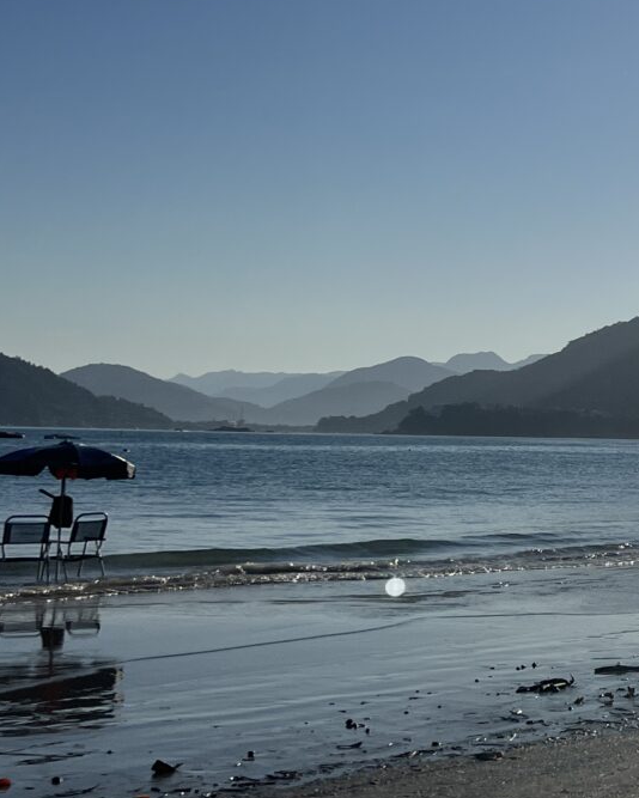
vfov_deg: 26.0
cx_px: 858
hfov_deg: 19.2
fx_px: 1725
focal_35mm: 73
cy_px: 288
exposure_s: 1/16393
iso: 40
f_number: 1.5
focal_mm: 5.7
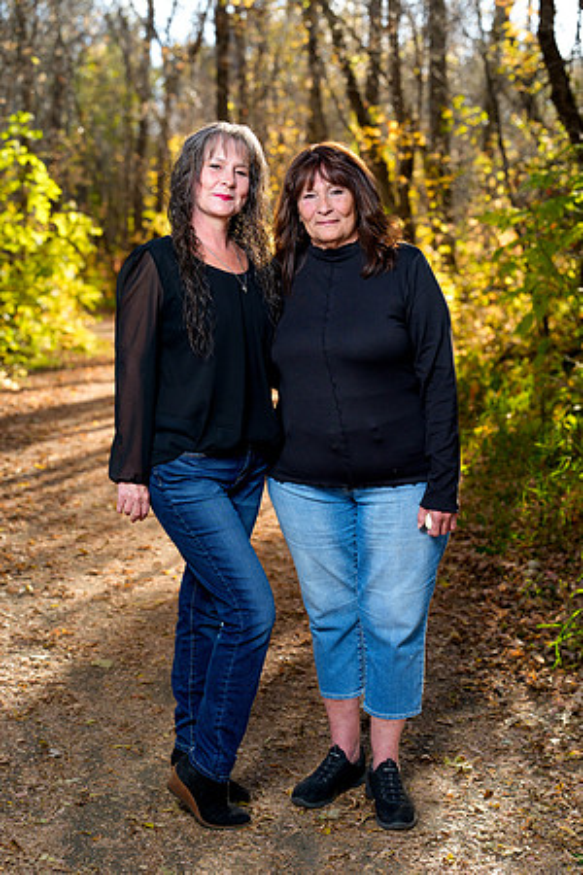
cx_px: 292
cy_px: 438
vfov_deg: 31.9
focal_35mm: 63
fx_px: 1530
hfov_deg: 21.6
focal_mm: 63
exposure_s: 1/160
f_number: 3.5
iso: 400
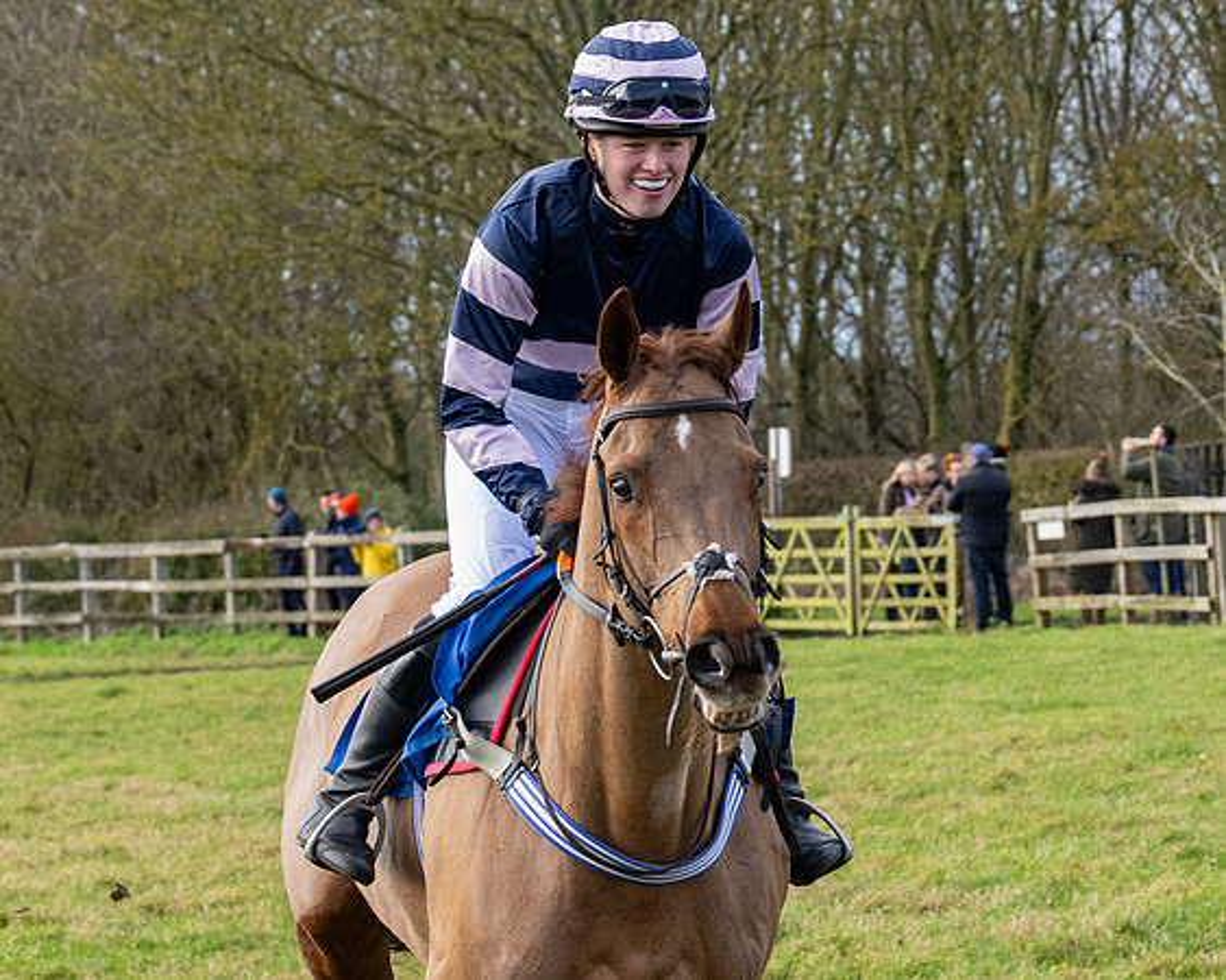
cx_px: 722
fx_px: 7117
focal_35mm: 196
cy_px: 510
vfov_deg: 7.9
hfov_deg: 9.8
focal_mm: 74
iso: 800
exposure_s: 1/800
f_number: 5
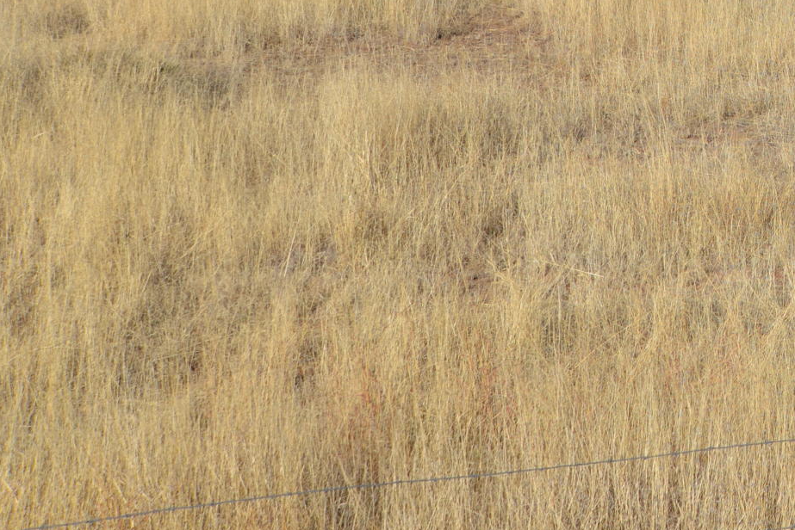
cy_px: -216
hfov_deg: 17.3
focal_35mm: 104
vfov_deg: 12.6
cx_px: 1261
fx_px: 2297
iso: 100
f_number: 9
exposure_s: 1/320
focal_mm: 32
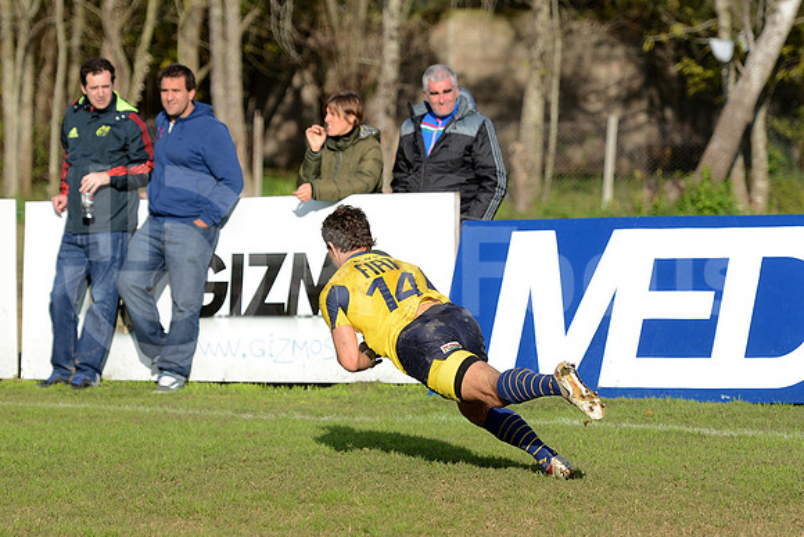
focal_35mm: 150
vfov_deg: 9.2
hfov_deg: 13.7
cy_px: 268
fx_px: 3351
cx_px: 402
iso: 640
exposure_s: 1/2500
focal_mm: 150
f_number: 4
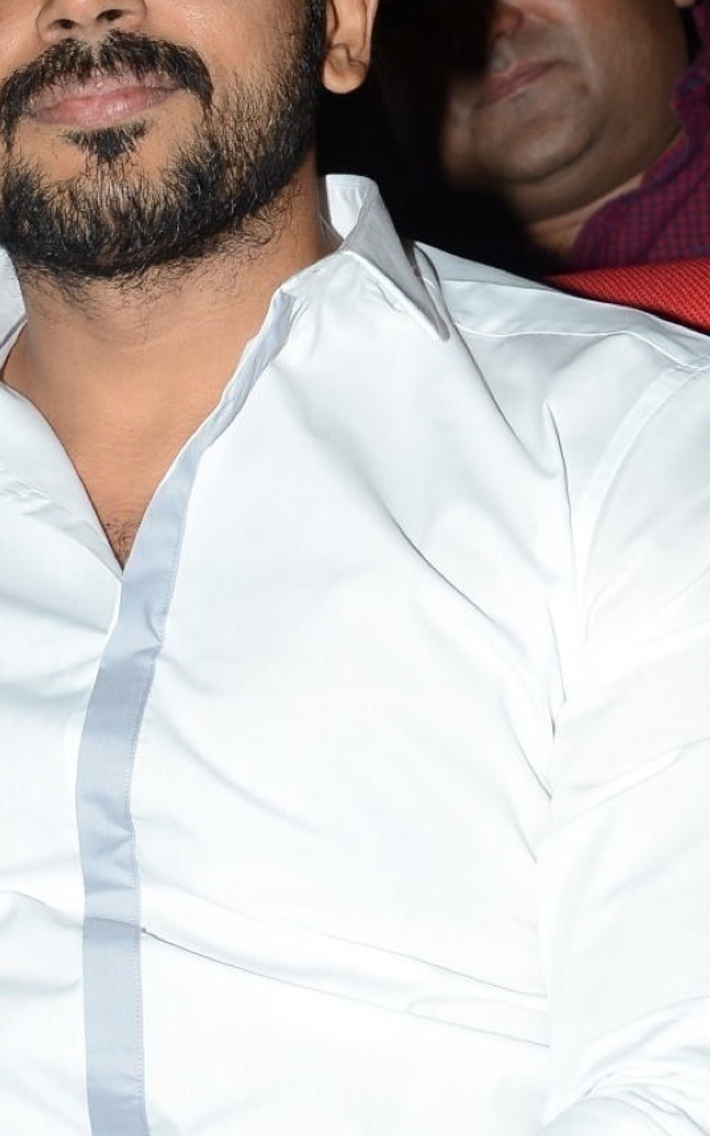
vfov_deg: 11.2
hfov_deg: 7.0
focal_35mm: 187
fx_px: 5791
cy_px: 689
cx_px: 48
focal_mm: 58
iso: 250
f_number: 6.3
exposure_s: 1/160
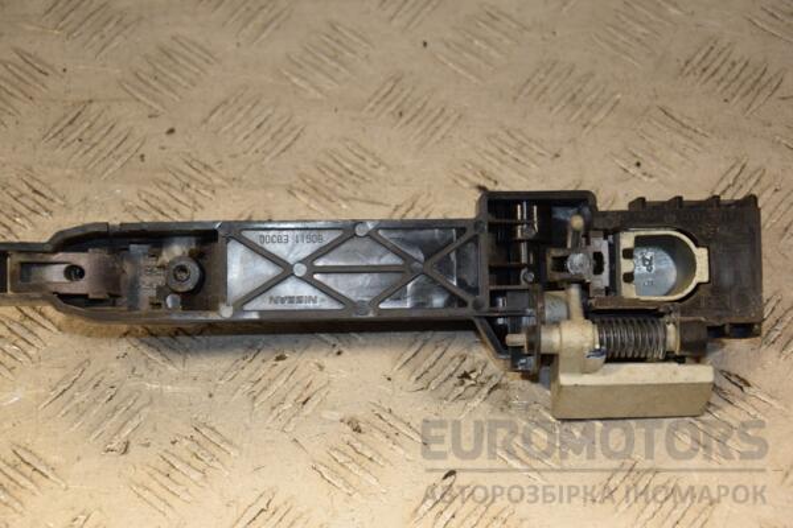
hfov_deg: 21.9
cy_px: 264
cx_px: 396
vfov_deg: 14.7
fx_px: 2048
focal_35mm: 93
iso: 800
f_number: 5.6
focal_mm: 62
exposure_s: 1/200
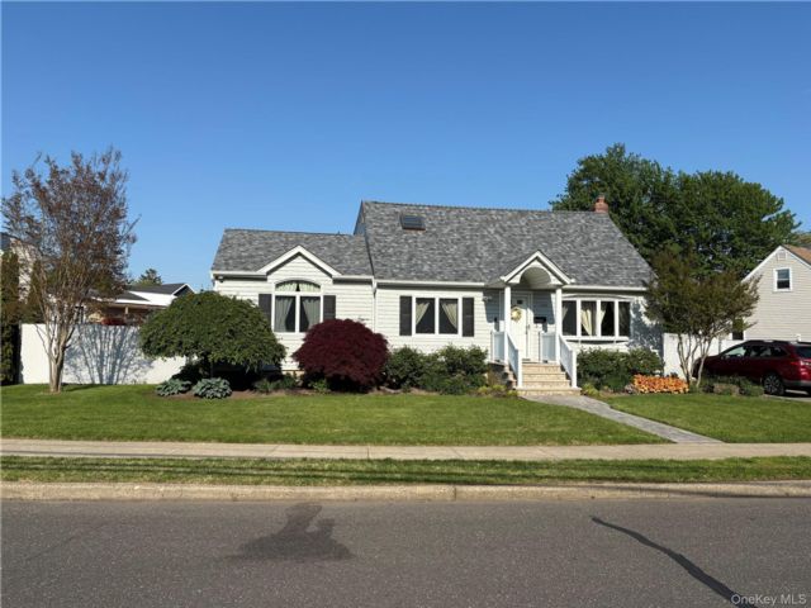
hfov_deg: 67.3
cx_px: 406
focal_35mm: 26
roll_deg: -0.5
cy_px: 304
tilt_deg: +5.0
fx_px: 609
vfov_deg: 53.1
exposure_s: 1/4608
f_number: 1.6
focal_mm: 5.96
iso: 50
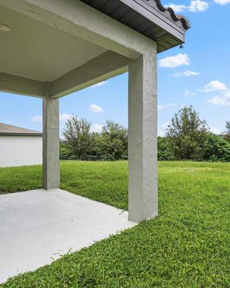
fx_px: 187
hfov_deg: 62.2
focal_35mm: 22
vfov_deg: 75.0
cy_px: 151
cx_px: 144
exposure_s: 1/640
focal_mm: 14
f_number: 5.6
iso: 250
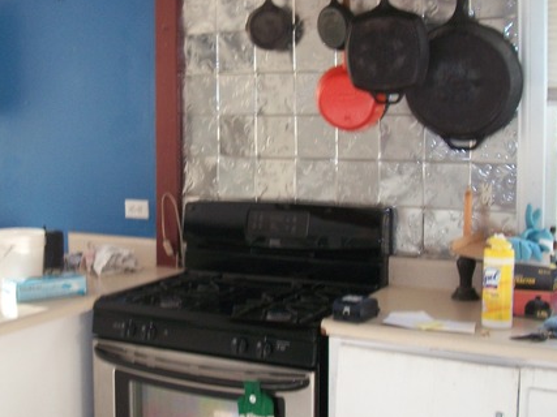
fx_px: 772
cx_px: 188
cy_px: 163
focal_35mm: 48
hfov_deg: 39.2
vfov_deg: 30.2
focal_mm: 5.7
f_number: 2.9
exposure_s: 1/60
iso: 100
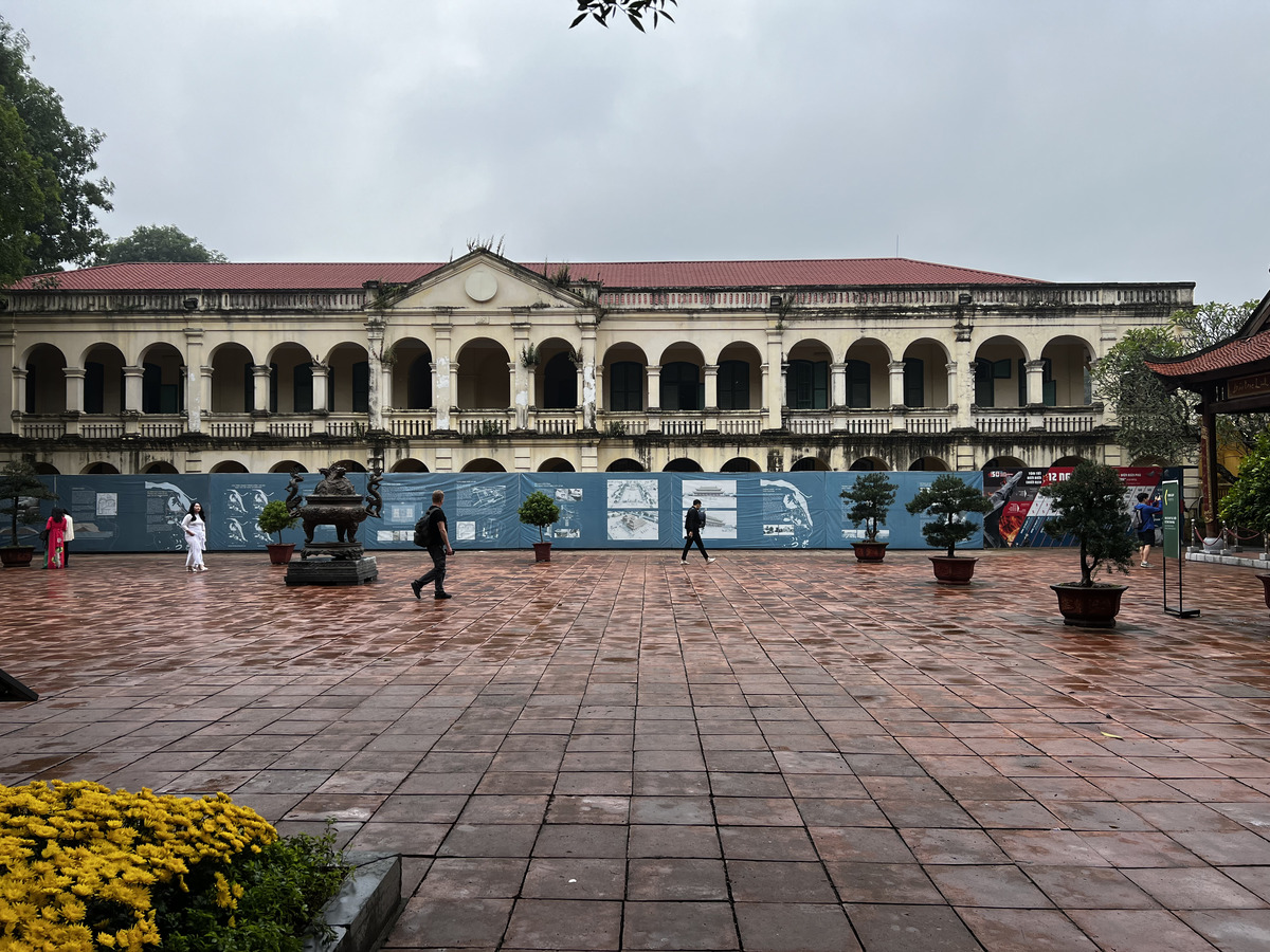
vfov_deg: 53.1
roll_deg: +0.7
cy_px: 476
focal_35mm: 26
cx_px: 635
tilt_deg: +1.7
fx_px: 954
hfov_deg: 67.3
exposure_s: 1/1431
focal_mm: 5.7
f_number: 1.5
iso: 50
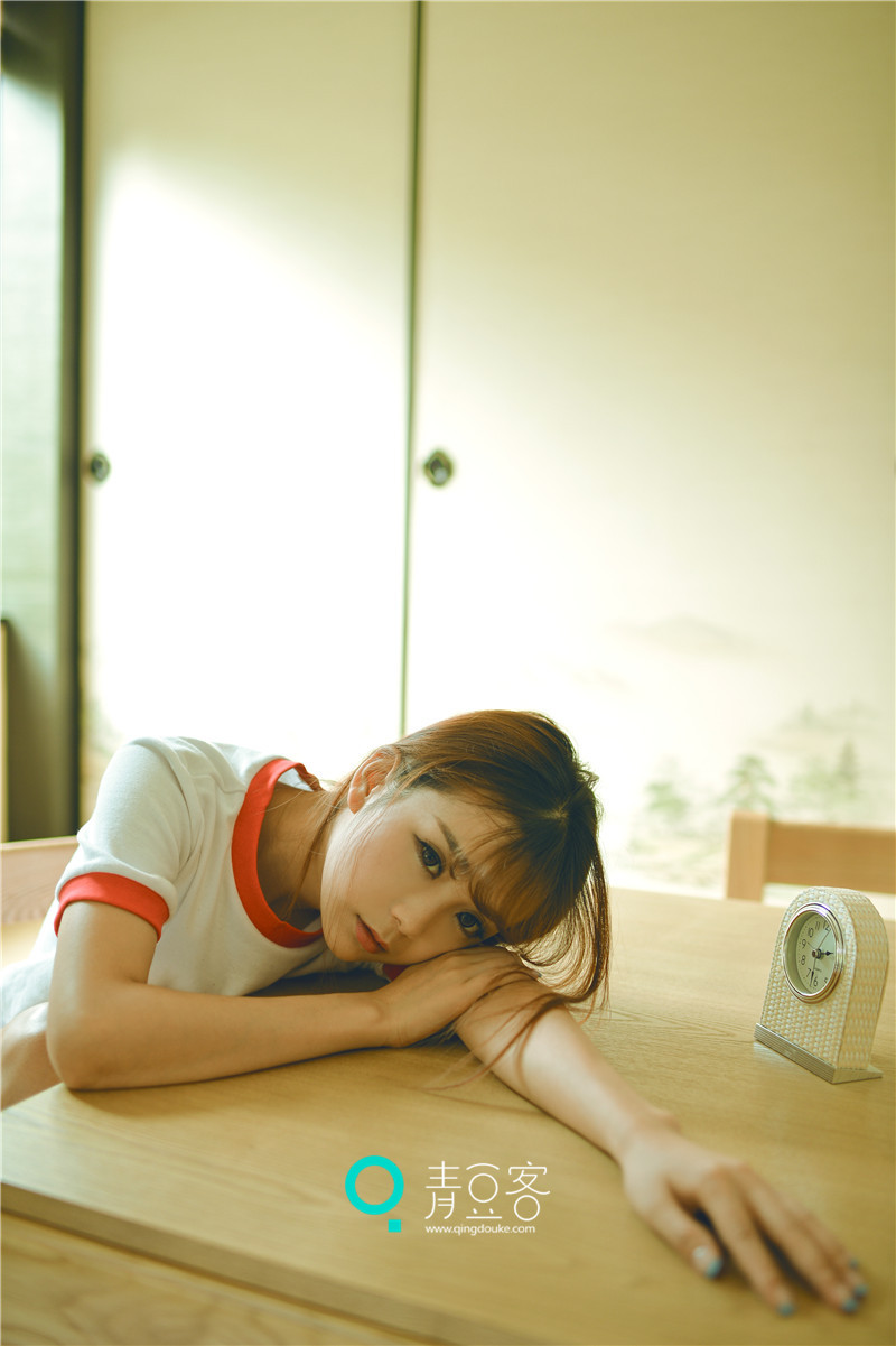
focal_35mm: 35
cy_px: 673
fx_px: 1307
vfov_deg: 54.4
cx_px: 448
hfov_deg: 37.8
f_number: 2
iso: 200
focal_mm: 35
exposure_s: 1/125
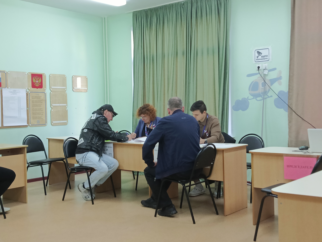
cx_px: 161
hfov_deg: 41.2
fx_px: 428
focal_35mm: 46
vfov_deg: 31.6
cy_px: 121
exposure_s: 1/100
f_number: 1.8
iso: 1250
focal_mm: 4.05
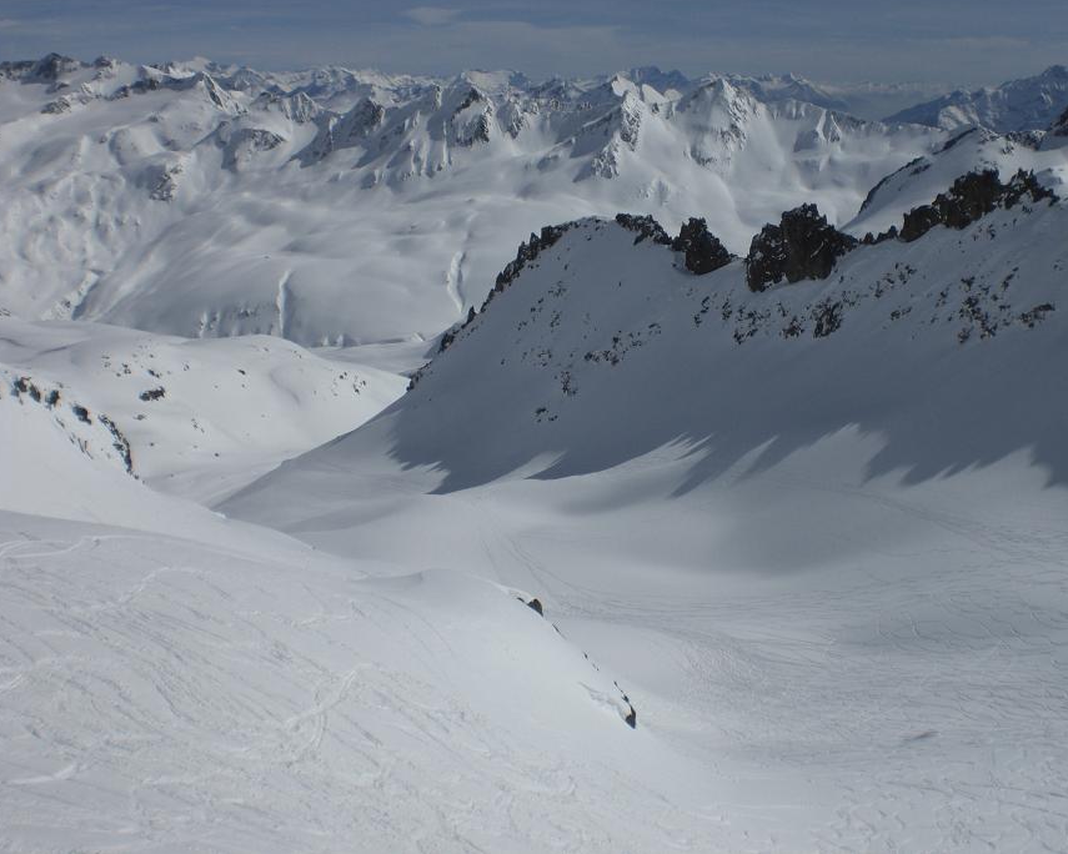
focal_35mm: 40
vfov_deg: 37.3
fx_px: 1264
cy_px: 423
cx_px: 567
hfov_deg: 45.8
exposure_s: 1/2000
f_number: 4.4
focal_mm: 6.3
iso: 50
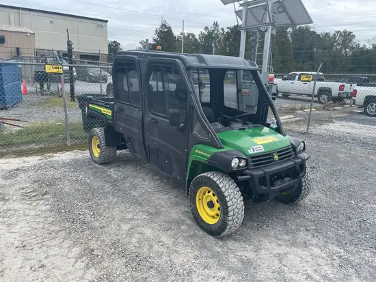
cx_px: 188
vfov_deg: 53.1
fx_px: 283
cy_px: 141
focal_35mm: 26
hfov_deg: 67.3
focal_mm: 4.2
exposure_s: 1/1072
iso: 32
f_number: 1.6
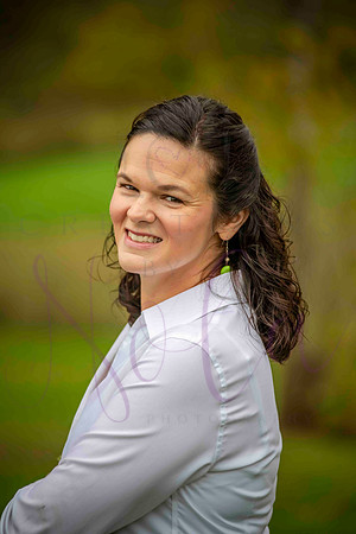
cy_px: 267
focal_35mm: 145
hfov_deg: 9.5
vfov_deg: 14.2
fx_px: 2151
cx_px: 178
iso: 1000
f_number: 4
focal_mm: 145
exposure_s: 1/1600
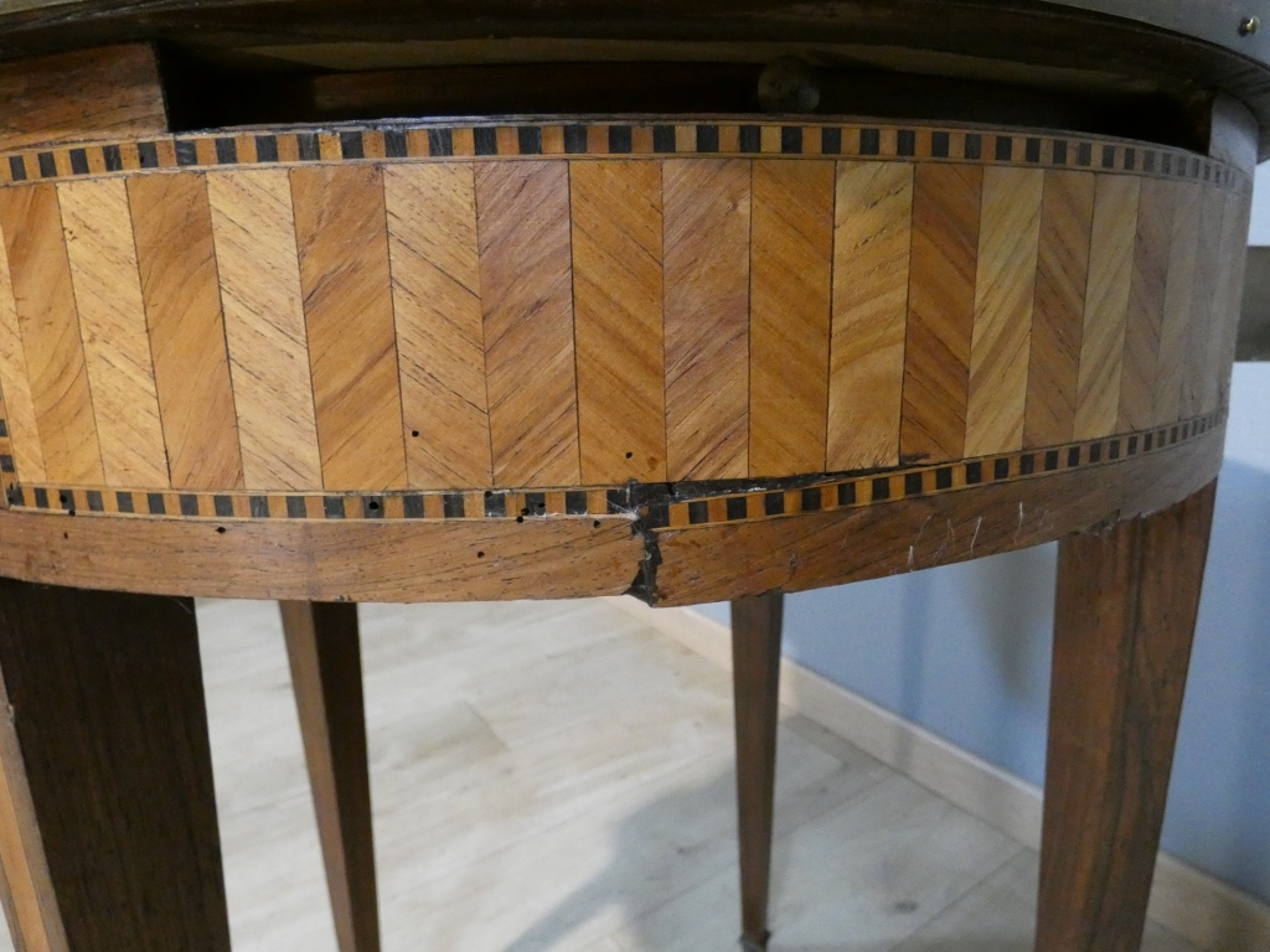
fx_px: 734
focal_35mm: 20
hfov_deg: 81.7
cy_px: 476
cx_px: 635
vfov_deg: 66.0
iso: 1000
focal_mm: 3.6
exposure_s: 1/125
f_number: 2.8
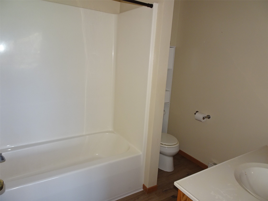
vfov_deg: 56.8
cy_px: 100
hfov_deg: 71.6
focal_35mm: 24
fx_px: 186
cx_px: 134
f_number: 3.5
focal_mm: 4.1
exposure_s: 1/30
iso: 200
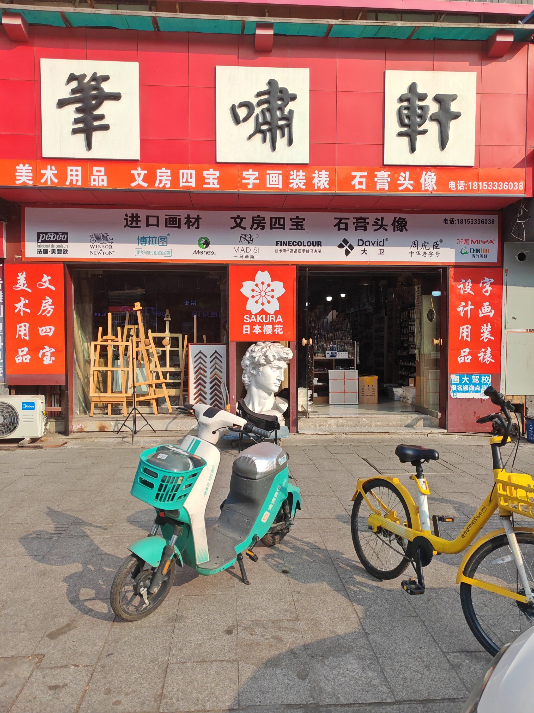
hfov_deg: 51.4
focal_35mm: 27
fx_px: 555
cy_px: 356
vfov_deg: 65.3
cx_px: 267
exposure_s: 1/1250
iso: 50
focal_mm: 5.52
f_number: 1.95
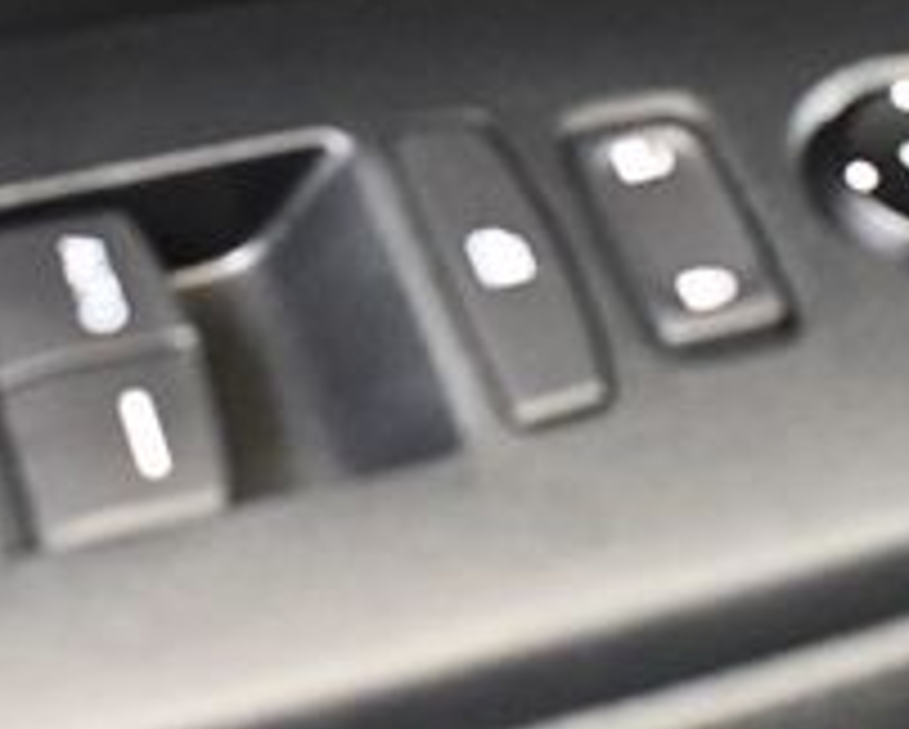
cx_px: 356
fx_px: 2881
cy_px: 328
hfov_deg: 17.9
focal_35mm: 107
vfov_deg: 14.4
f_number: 3.5
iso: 5600
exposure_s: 1/60
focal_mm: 18
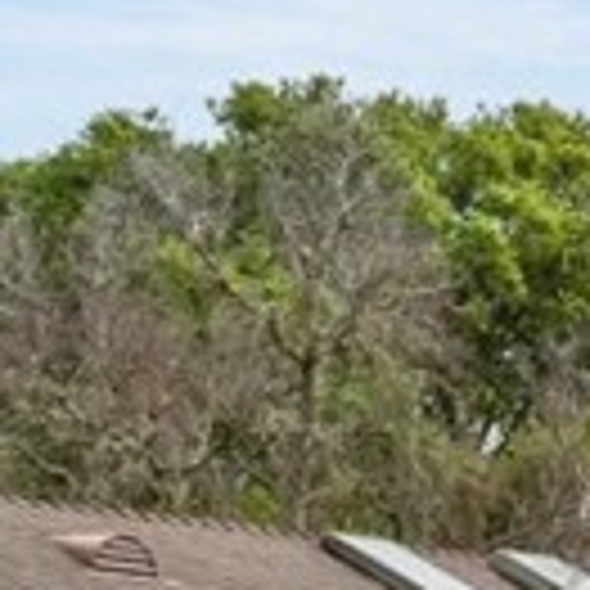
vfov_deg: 7.5
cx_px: 1094
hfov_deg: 7.3
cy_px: 705
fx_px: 4493
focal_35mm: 233
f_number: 8
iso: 1000
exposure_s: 1/2500
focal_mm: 35
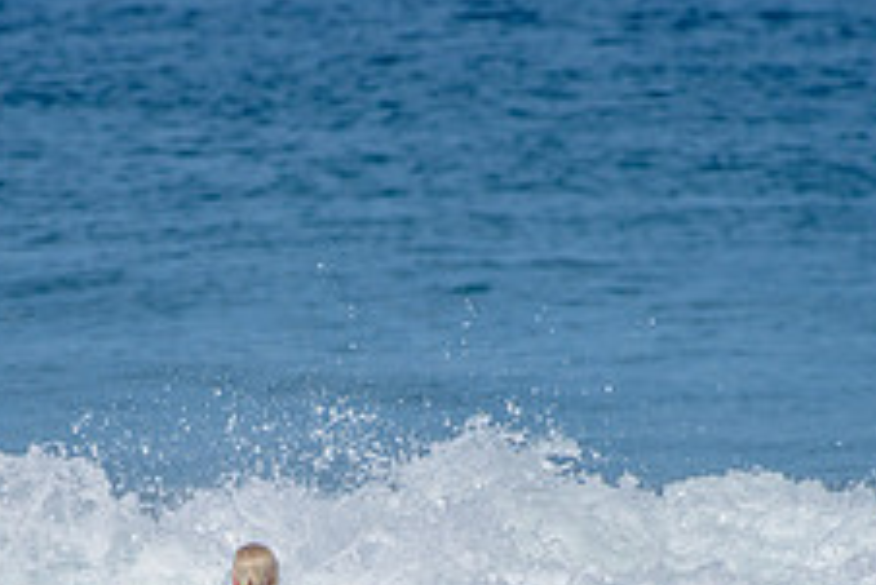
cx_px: 322
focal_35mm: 1281
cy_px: 711
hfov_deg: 1.6
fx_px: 31190
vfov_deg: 1.1
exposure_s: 1/2500
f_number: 6.3
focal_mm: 500
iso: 250
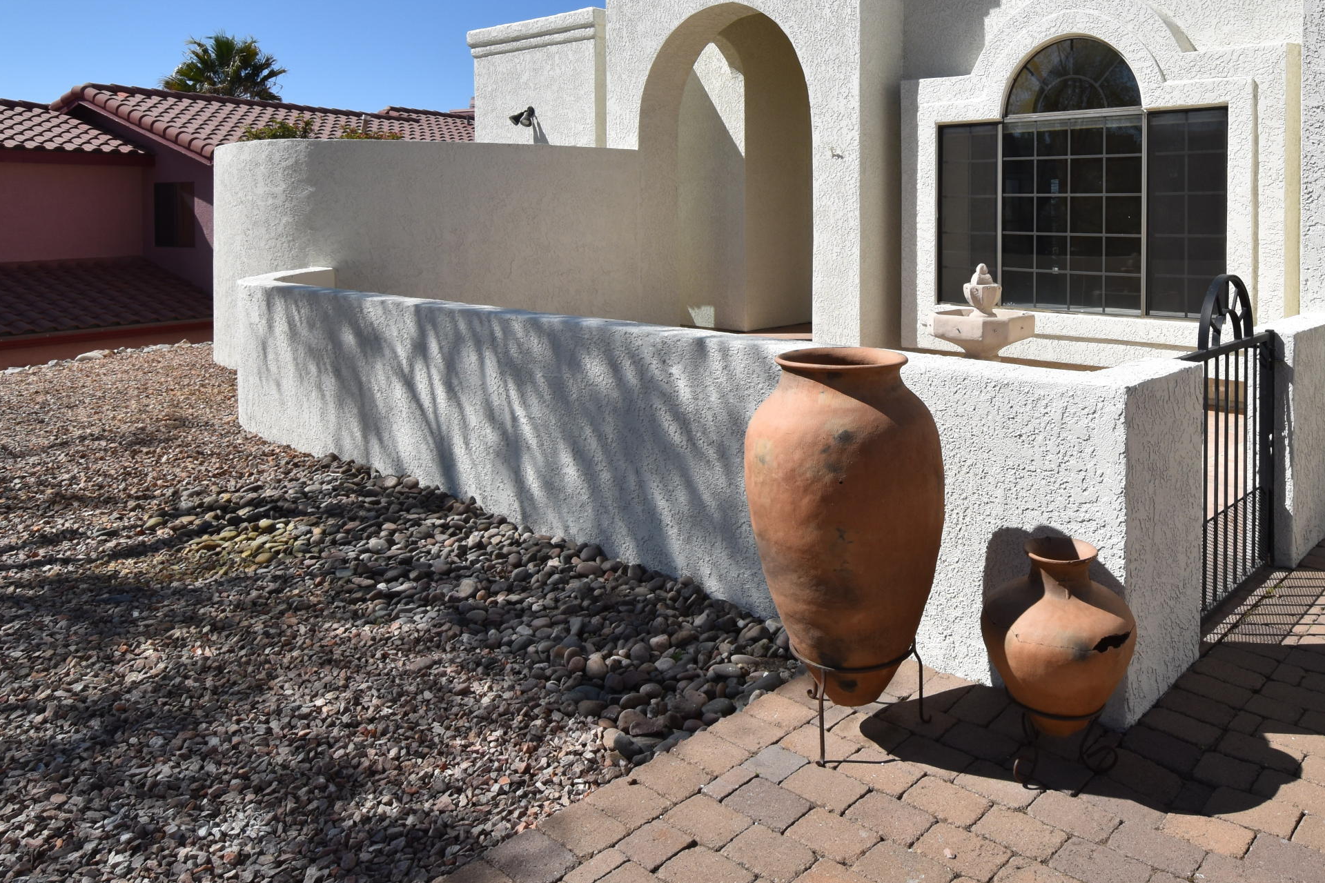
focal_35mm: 26
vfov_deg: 48.1
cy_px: 225
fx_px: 949
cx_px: 855
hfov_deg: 68.4
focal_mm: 11
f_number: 10
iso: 200
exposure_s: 1/400
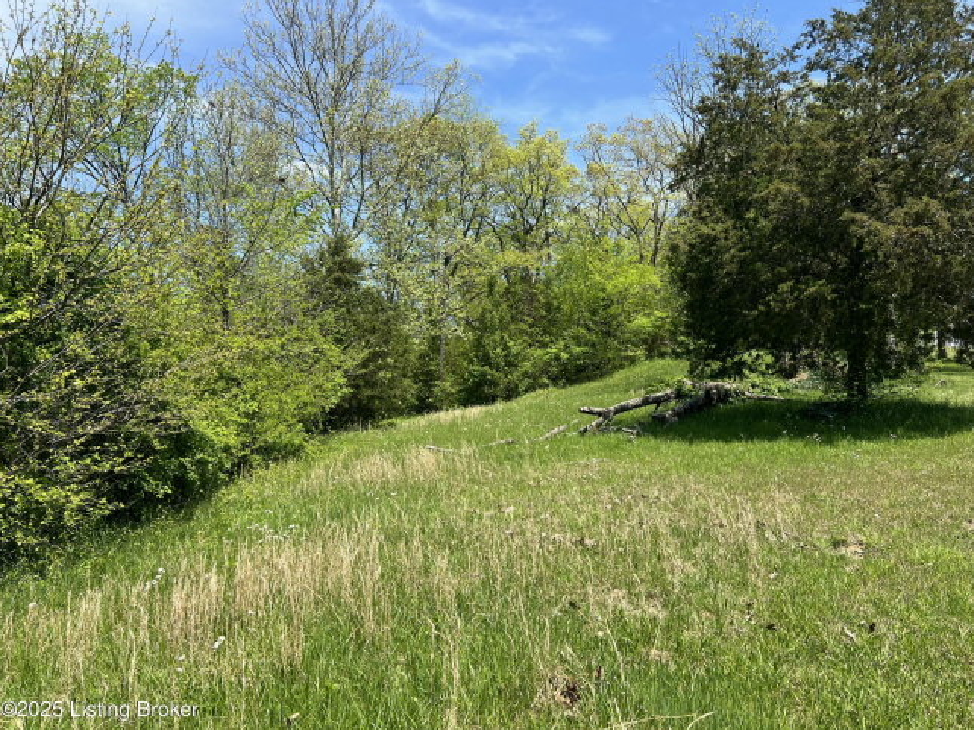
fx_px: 759
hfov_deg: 65.3
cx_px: 504
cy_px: 364
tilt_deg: +4.4
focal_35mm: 27
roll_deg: +0.8
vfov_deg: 51.3
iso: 50
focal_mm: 5.7
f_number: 1.5
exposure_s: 1/2457
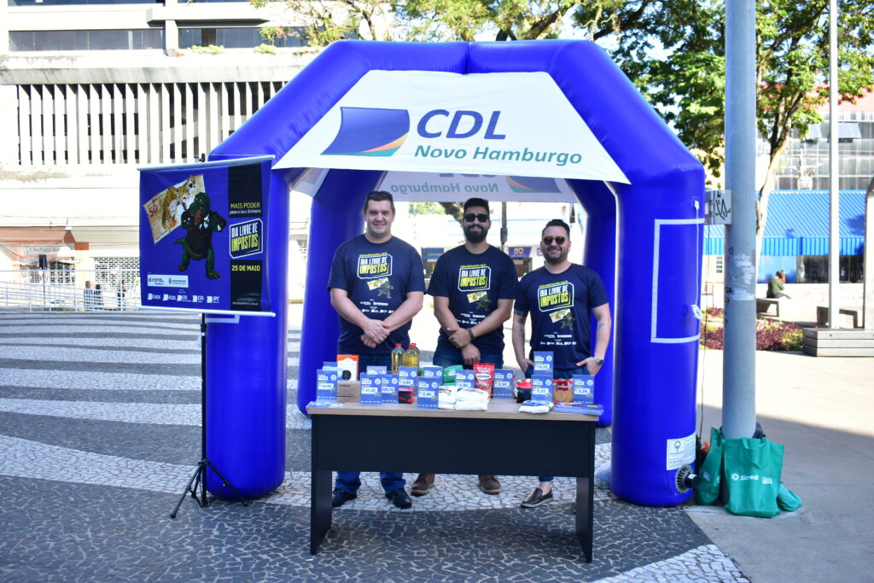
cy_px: 292
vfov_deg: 38.4
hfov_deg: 55.1
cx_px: 437
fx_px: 838
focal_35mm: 34
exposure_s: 1/100
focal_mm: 23
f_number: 3.8
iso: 100
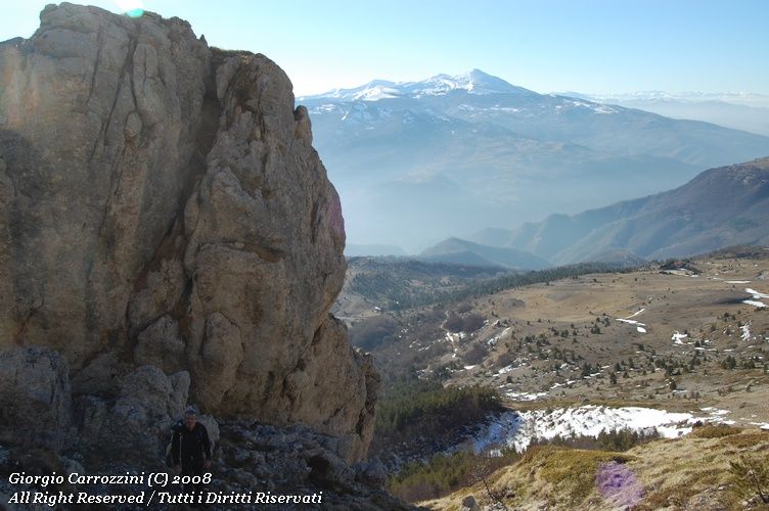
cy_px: 256
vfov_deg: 43.5
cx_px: 384
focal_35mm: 30
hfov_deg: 62.0
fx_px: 640
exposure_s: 1/320
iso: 200
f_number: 9
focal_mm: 20
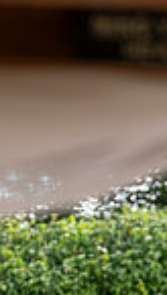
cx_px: 75
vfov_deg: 5.9
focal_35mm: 363
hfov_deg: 3.4
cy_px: 409
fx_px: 2846
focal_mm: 74.4
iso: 200
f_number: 3.2
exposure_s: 1/640
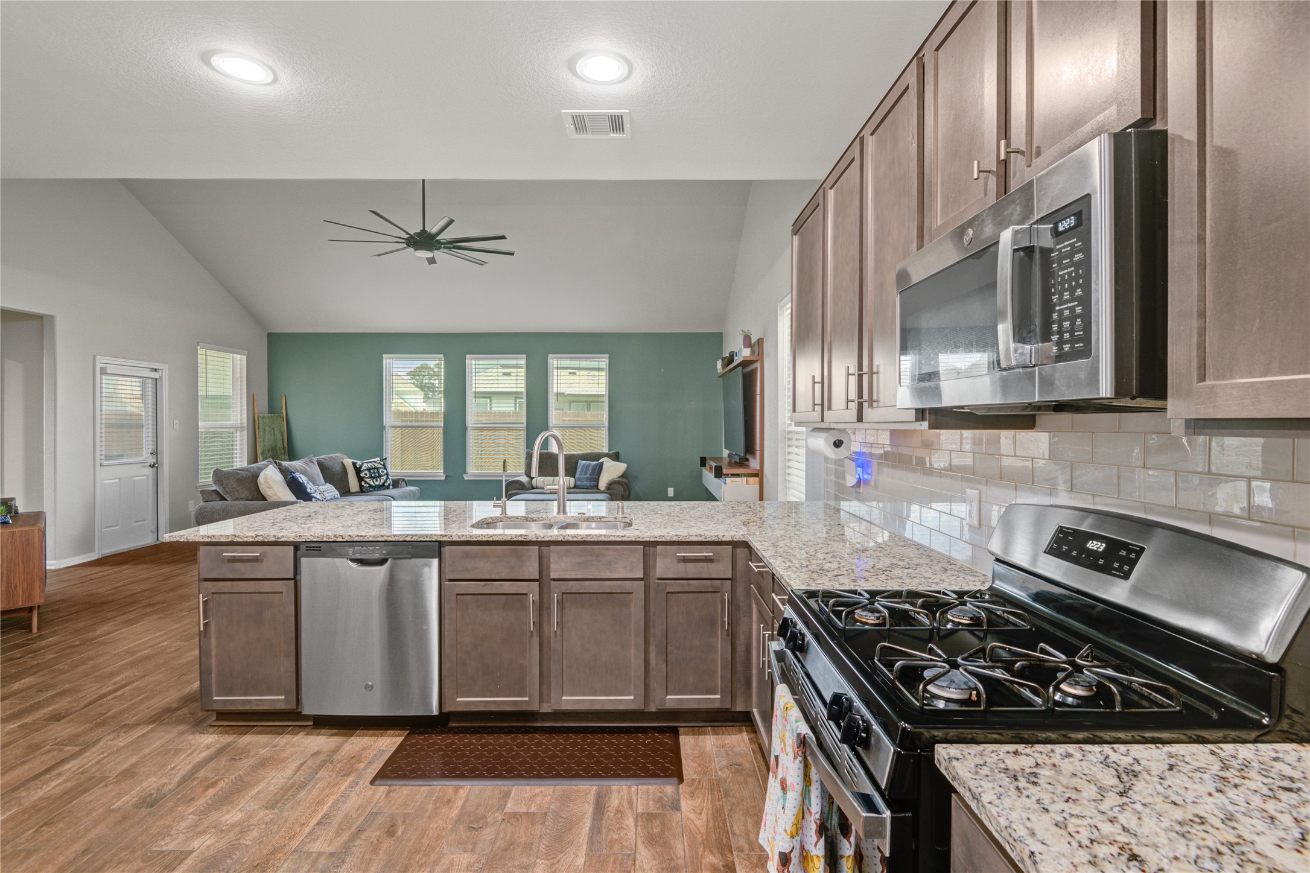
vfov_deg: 73.7
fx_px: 582
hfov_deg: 96.7
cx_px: 655
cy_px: 436
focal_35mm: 16
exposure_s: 1/2
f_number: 8
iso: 250
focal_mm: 16
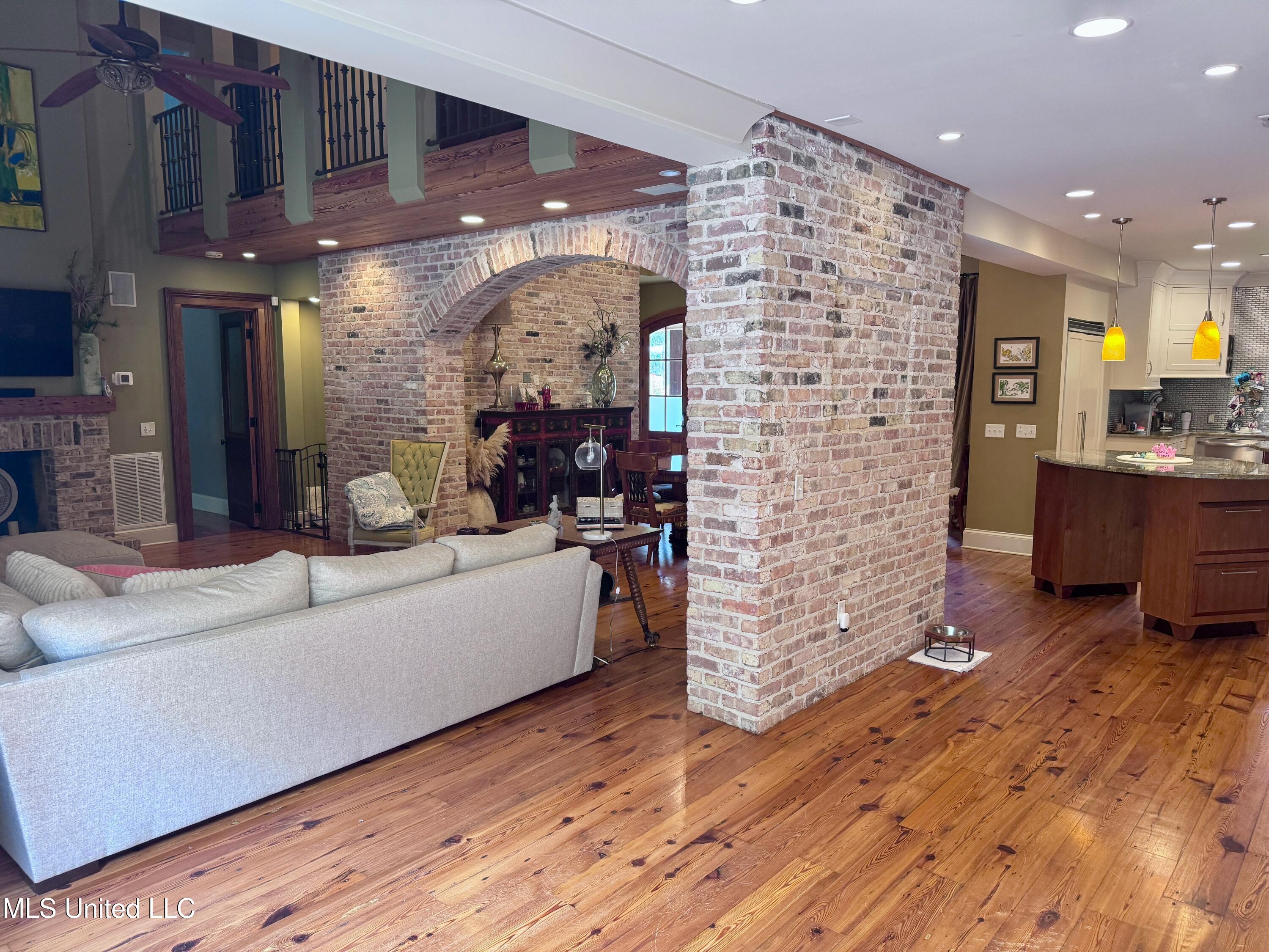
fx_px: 880
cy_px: 476
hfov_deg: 71.6
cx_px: 634
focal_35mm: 24
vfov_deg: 56.8
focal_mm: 6.76
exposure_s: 1/60
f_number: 1.78
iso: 160
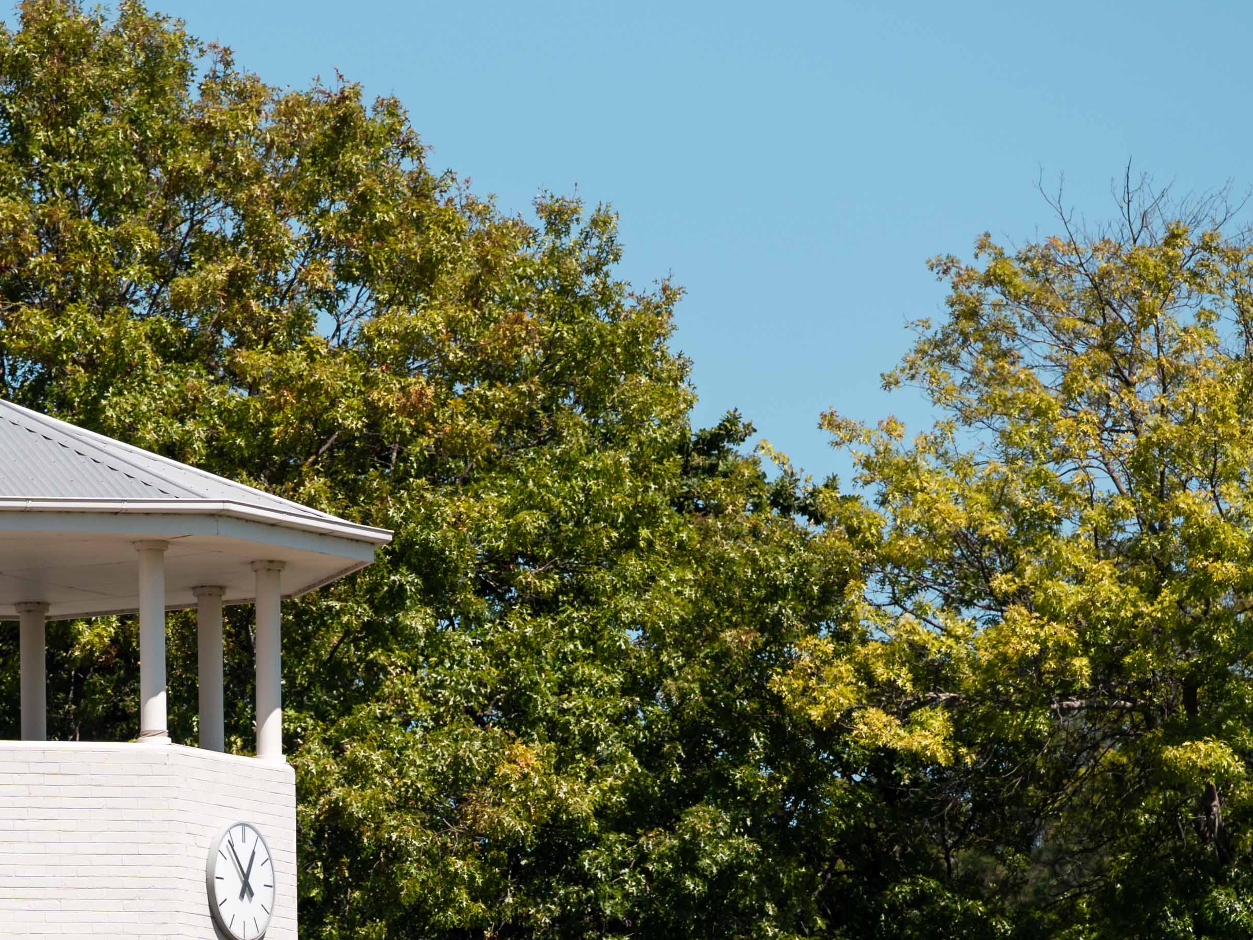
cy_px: 792
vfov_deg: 3.1
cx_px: 371
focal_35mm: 486
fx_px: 17592
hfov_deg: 4.1
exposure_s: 1/4000
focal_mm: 176
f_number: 3.5
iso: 250
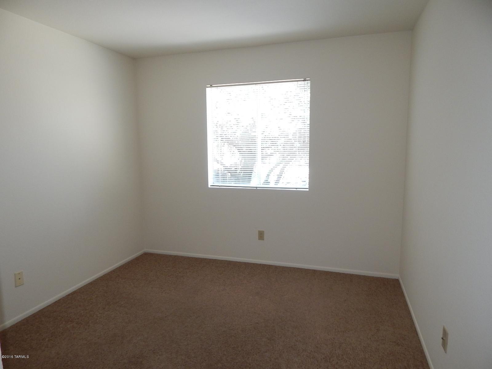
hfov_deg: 76.4
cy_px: 184
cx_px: 246
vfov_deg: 61.1
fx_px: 313
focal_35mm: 22
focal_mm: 4
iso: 160
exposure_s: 1/30
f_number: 3
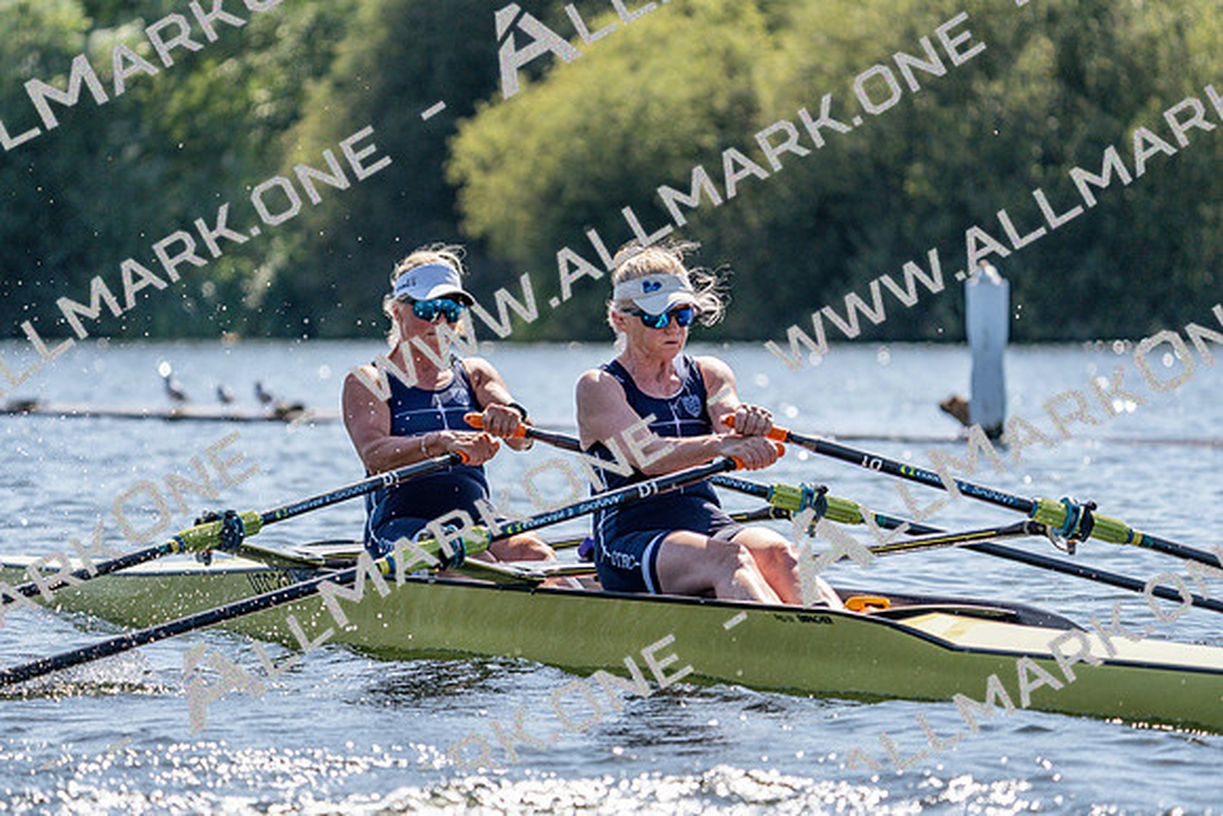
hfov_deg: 8.5
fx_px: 8257
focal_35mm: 243
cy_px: 408
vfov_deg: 5.7
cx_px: 612
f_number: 5.6
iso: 320
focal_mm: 243
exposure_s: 1/2000
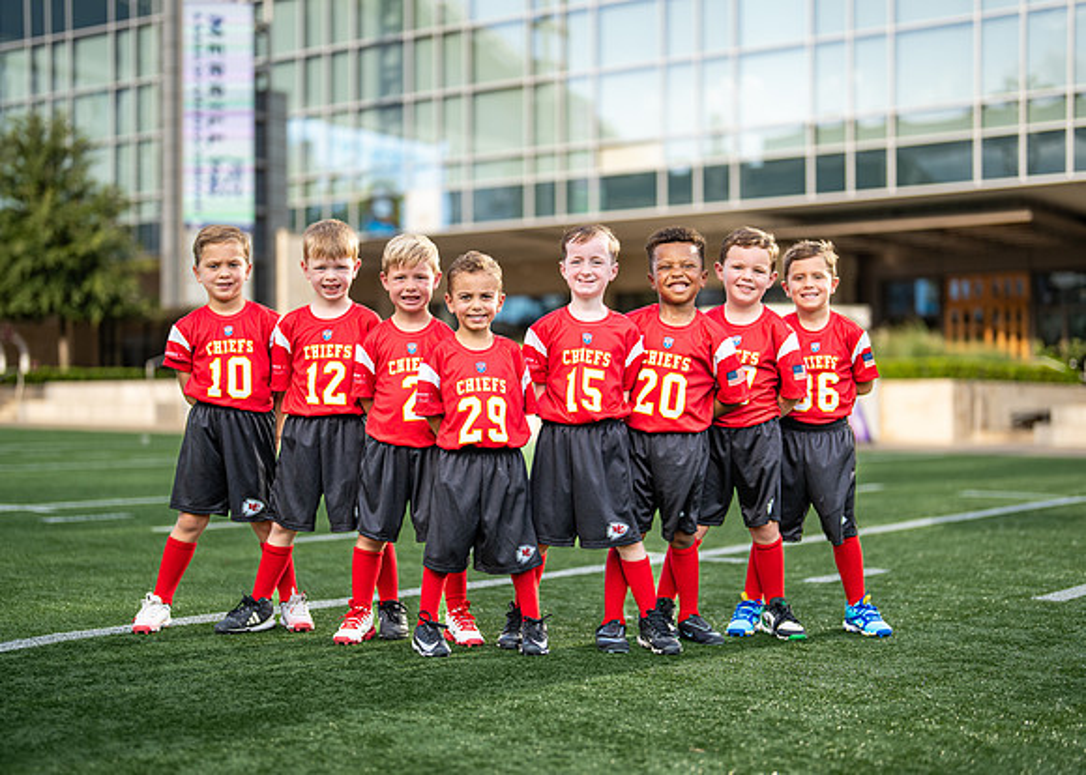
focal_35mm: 57
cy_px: 400
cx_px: 539
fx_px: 1742
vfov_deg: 25.1
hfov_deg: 34.6
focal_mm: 50
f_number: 1.2
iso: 100
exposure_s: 1/2500
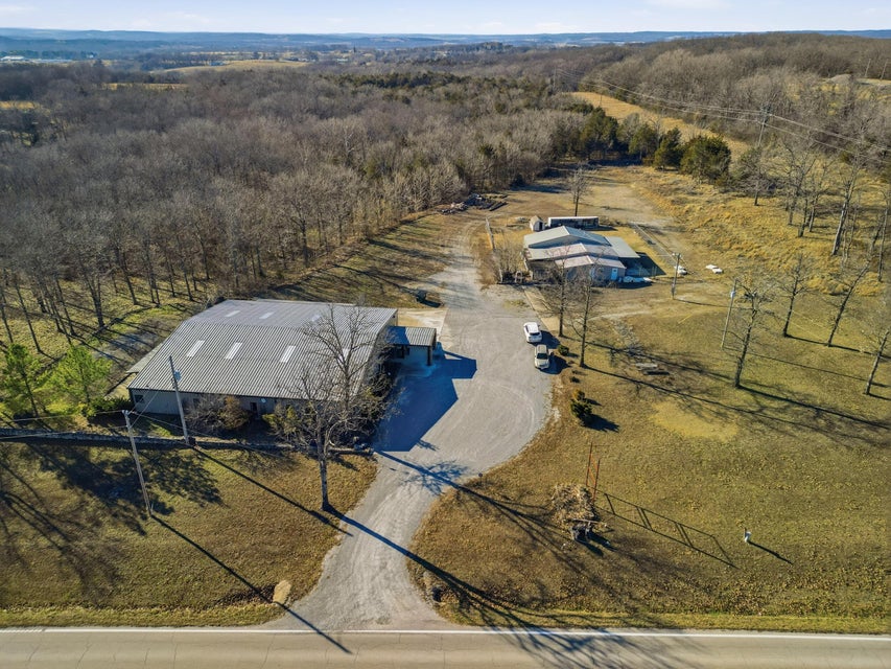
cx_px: 446
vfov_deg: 56.8
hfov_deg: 71.6
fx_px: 618
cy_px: 334
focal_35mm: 24
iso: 100
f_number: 1.7
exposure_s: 1/800
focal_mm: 6.7
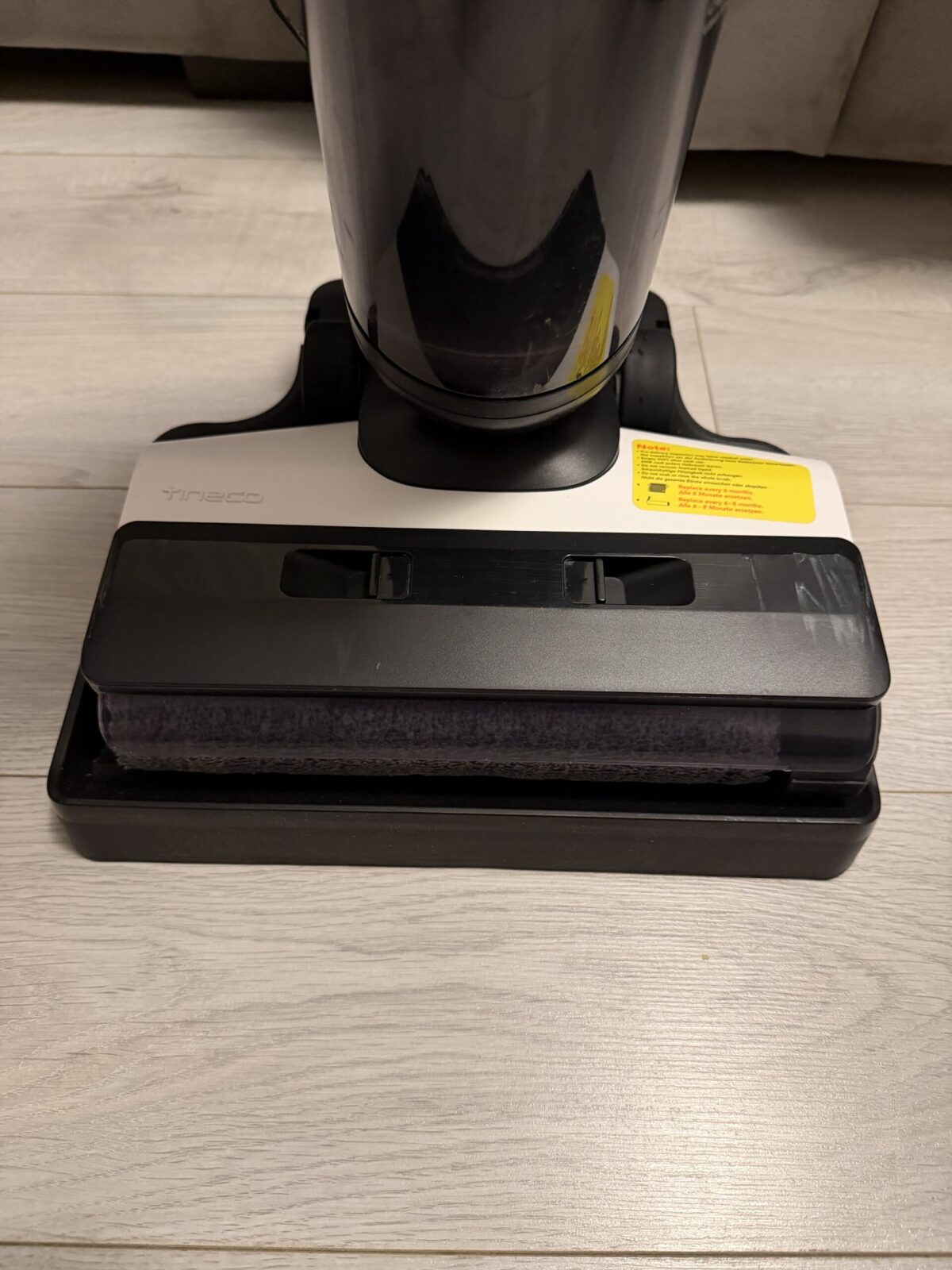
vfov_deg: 71.6
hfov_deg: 56.8
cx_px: 476
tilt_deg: -55.6
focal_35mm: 24
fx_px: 880
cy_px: 635
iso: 640
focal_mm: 6.76
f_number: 1.78
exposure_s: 1/50
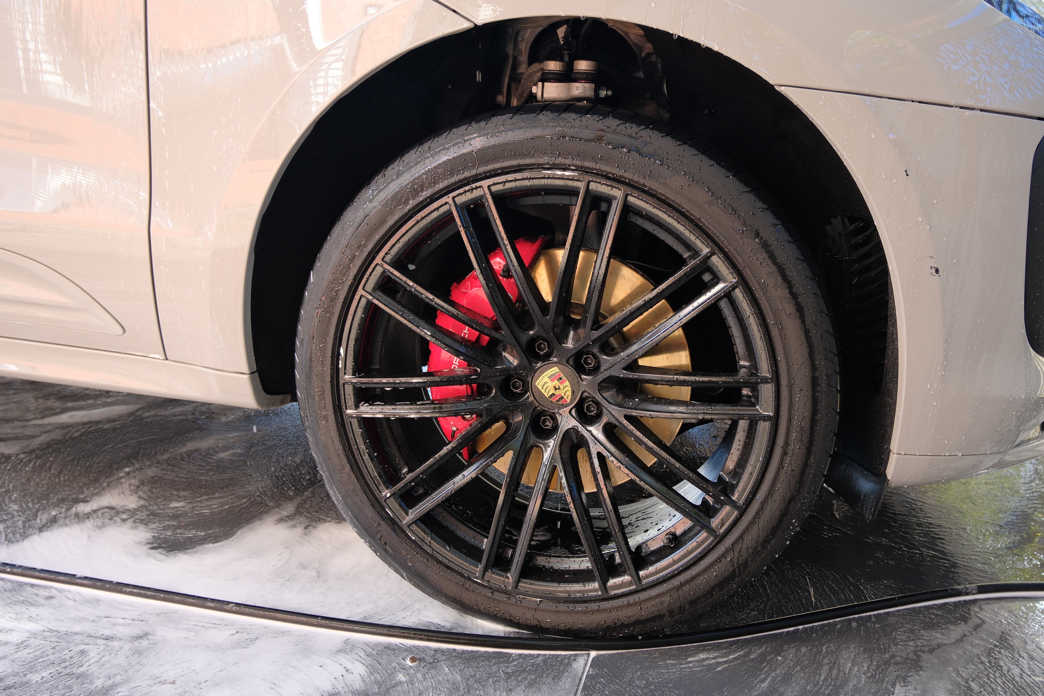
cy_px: 348
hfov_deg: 63.7
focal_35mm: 29
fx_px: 841
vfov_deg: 45.0
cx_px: 522
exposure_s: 1/100
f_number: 4
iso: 320
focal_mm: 19.2
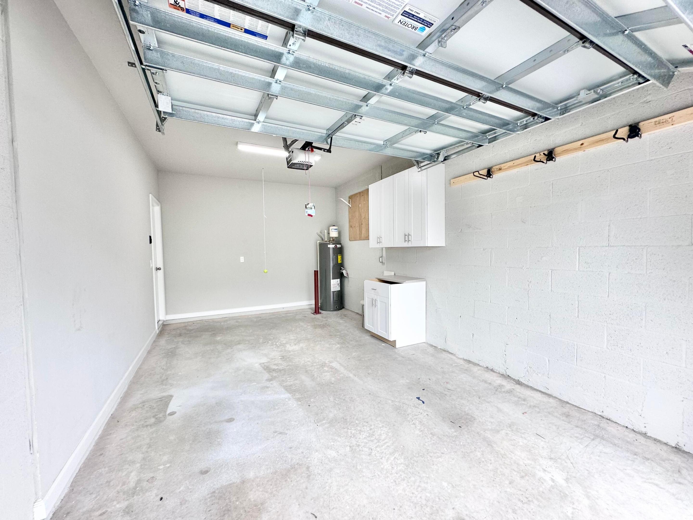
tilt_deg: -2.3
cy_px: 260
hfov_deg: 102.1
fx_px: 280
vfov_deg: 85.7
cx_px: 346
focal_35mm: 14
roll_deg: +1.1
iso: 100
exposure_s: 1/120
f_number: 2.2
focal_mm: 2.22
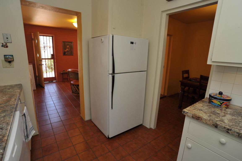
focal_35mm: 18
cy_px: 80
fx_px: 121
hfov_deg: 90.0
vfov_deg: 67.3
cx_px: 121
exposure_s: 1/30
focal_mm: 18
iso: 500
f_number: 9
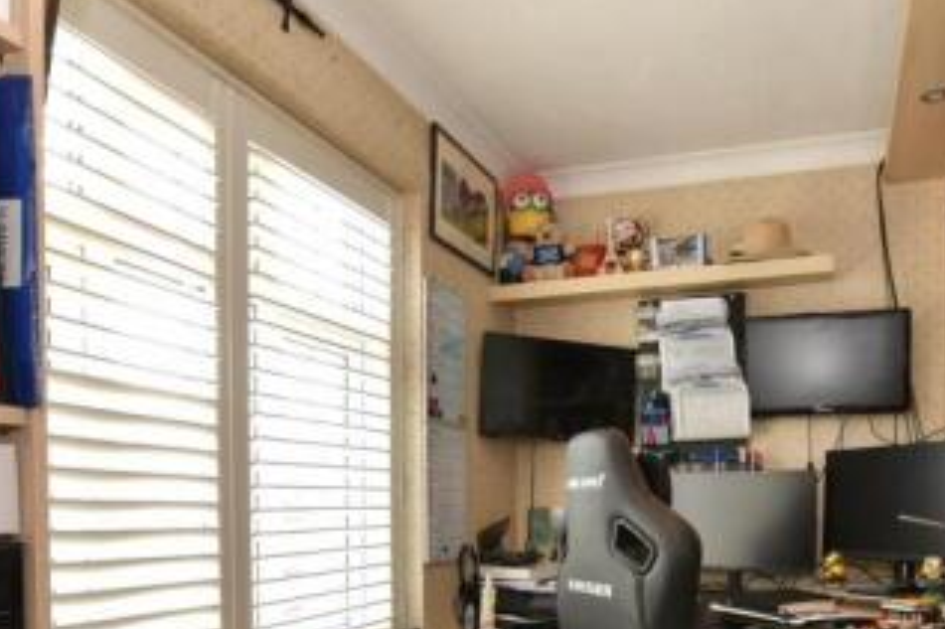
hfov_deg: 59.9
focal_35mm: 31
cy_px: 541
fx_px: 813
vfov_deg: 39.8
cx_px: 556
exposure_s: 1/10
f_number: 8
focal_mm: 10
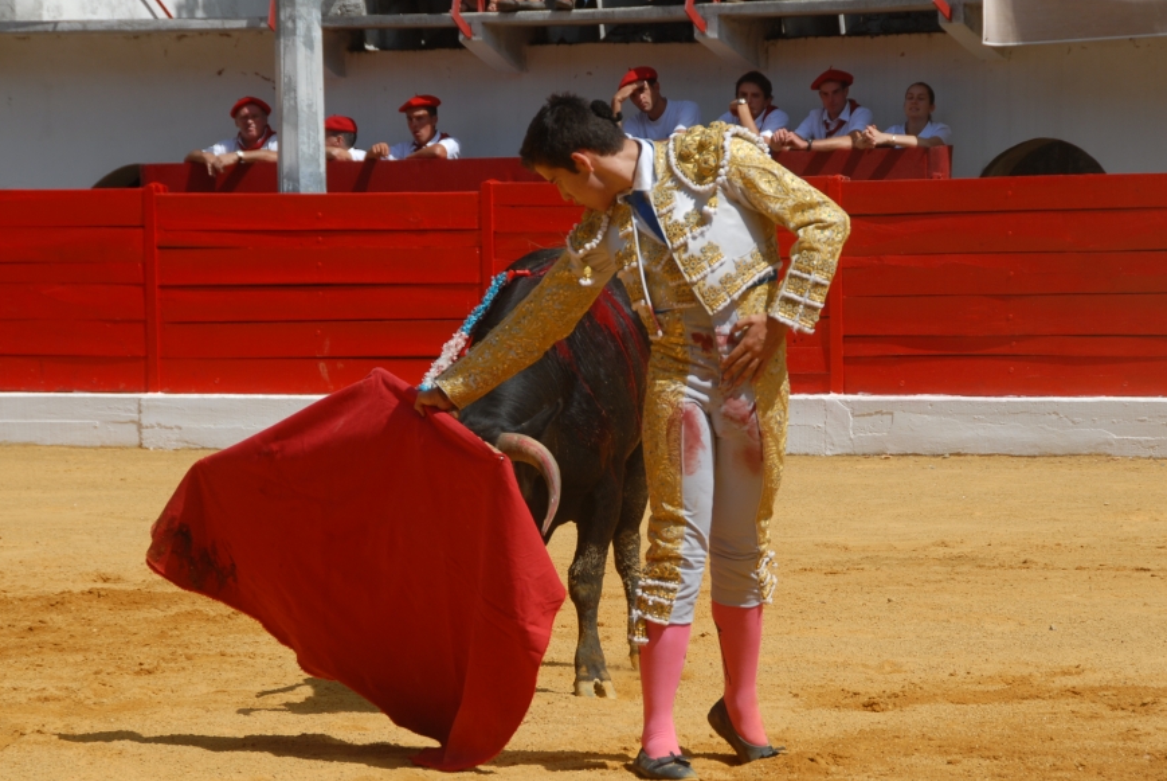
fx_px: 6021
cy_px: 424
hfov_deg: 11.1
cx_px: 616
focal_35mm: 186
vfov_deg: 7.4
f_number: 6.7
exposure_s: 1/350
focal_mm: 105
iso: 100
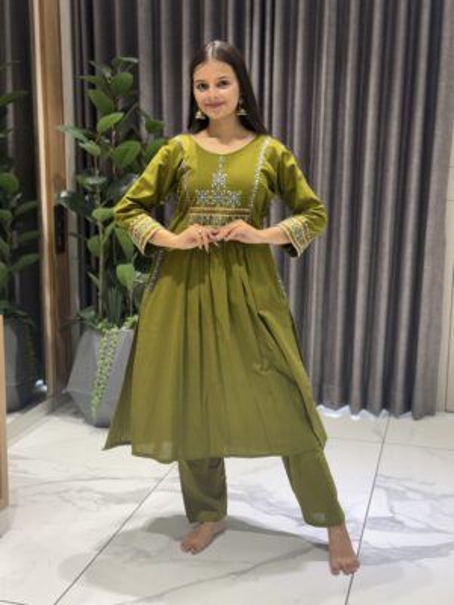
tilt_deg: -11.1
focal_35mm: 48
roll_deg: -0.4
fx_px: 839
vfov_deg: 39.7
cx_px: 227
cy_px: 302
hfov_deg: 30.3
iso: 50
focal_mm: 6.76
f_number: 1.78
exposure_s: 1/50
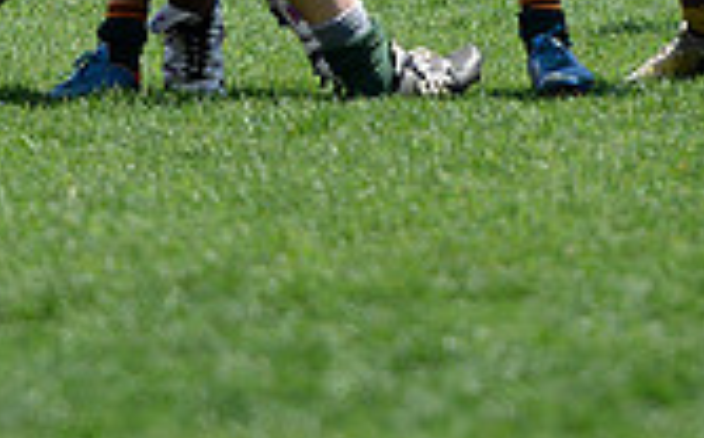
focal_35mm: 708
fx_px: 13570
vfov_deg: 1.8
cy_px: -364
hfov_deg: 3.0
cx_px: 245
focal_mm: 200
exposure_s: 1/1250
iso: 250
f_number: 2.8
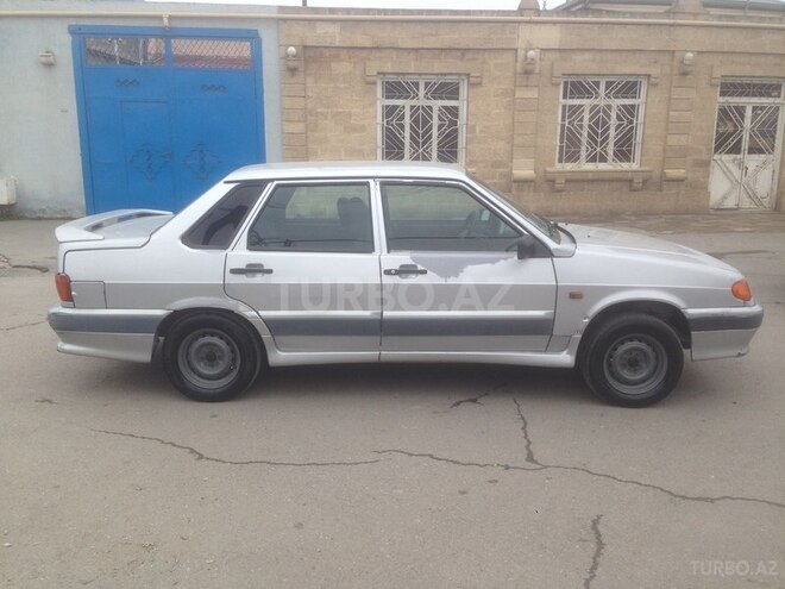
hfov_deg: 55.4
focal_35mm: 33
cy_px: 294
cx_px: 392
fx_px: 748
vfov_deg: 42.9
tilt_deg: -13.4
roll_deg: -1.9
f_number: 2.4
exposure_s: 1/497
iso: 50
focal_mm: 4.12
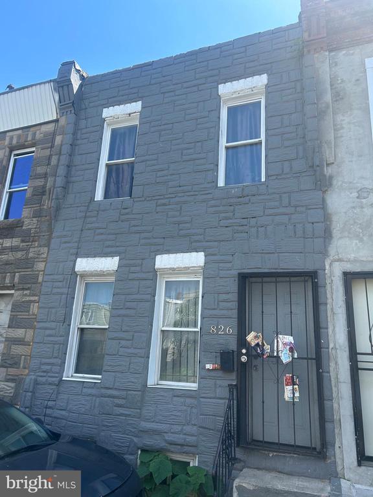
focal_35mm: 26
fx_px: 374
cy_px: 248
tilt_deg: +17.9
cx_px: 186
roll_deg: -2.8
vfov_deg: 67.3
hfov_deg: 53.1
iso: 50
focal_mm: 5.7
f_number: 1.5
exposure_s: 1/1252
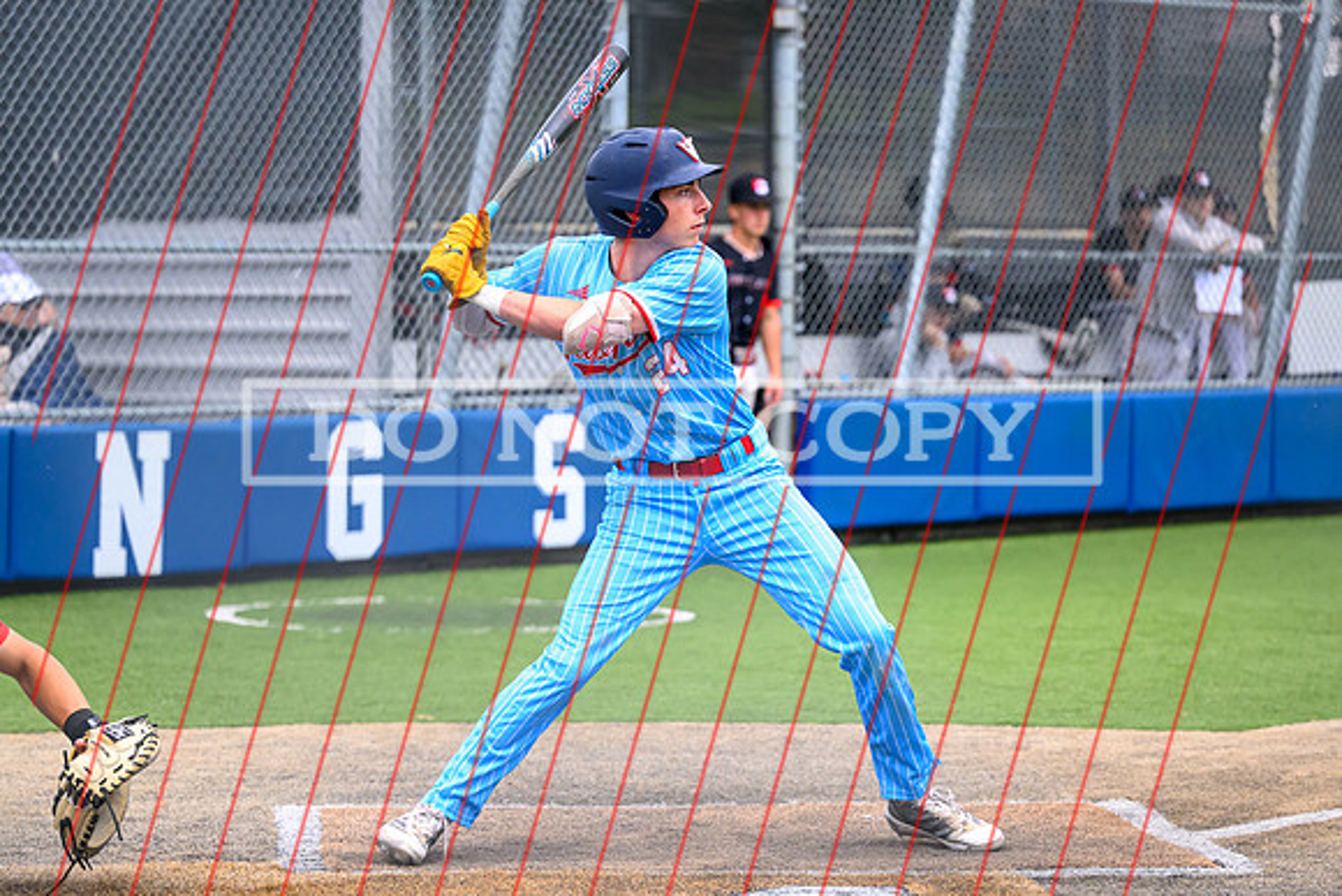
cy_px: 505
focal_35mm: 135
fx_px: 5039
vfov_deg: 10.2
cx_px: 712
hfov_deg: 15.2
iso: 1000
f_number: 2.8
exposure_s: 1/3200
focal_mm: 98
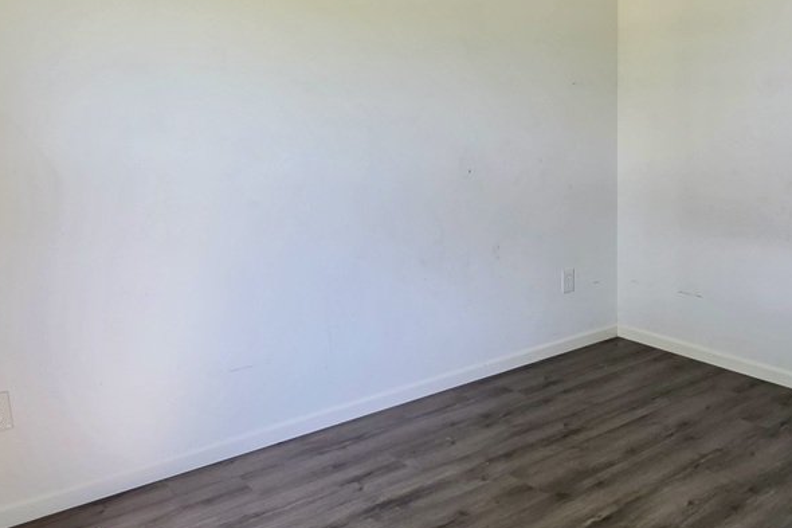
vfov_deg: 39.9
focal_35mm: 33
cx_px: 585
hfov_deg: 54.8
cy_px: 262
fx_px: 726
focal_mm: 2.2
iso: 125
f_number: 1.9
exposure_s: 1/120
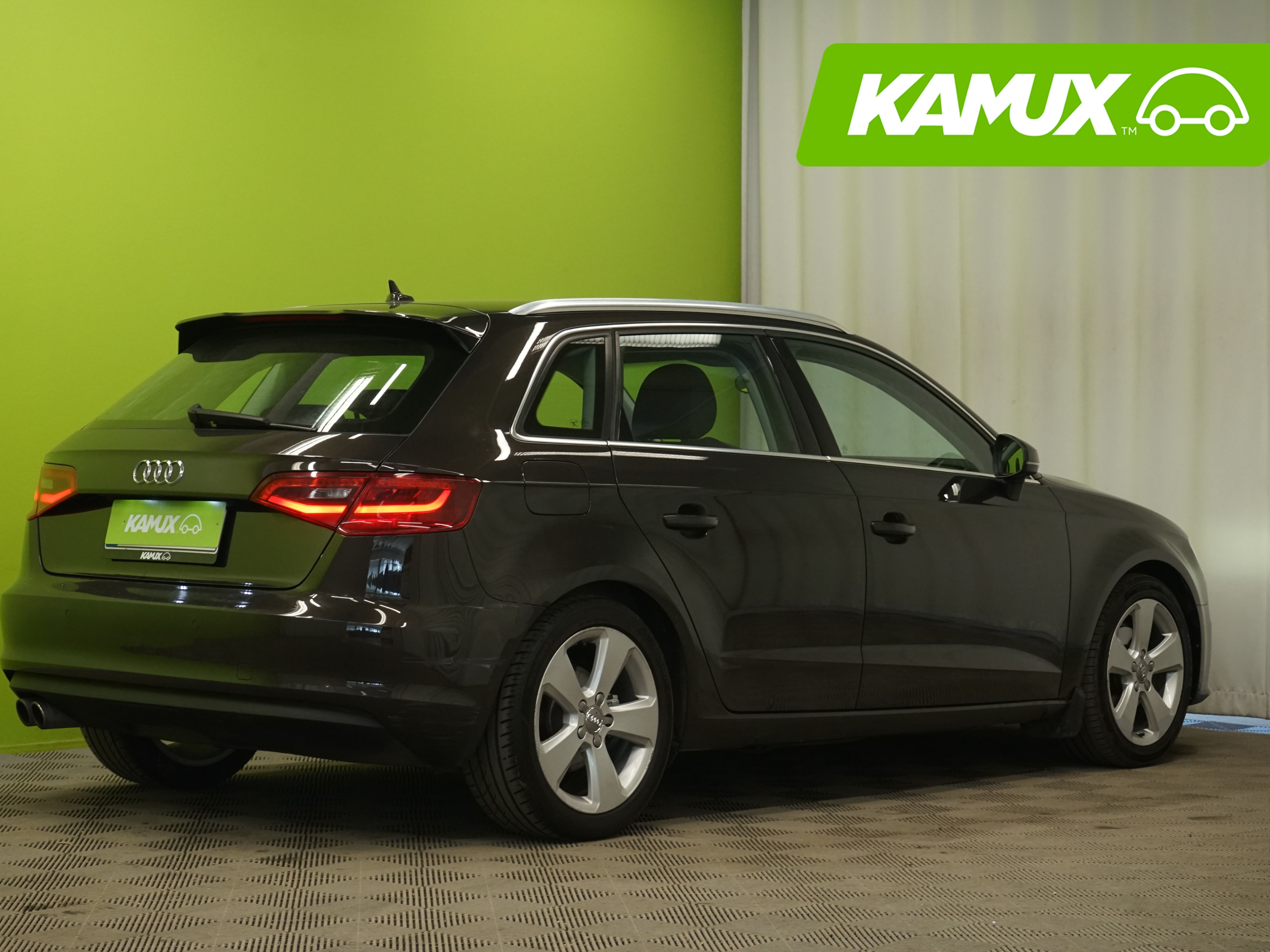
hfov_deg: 25.7
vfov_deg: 19.4
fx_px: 2788
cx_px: 616
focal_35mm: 76
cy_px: 475
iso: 1600
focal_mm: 70
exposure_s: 1/25
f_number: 9
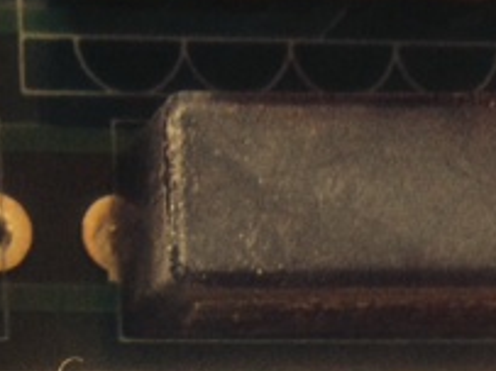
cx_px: 388
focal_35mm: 221
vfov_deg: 6.2
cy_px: 1062
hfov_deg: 8.9
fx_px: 3165
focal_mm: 4.28
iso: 50
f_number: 2.4
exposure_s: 1/20
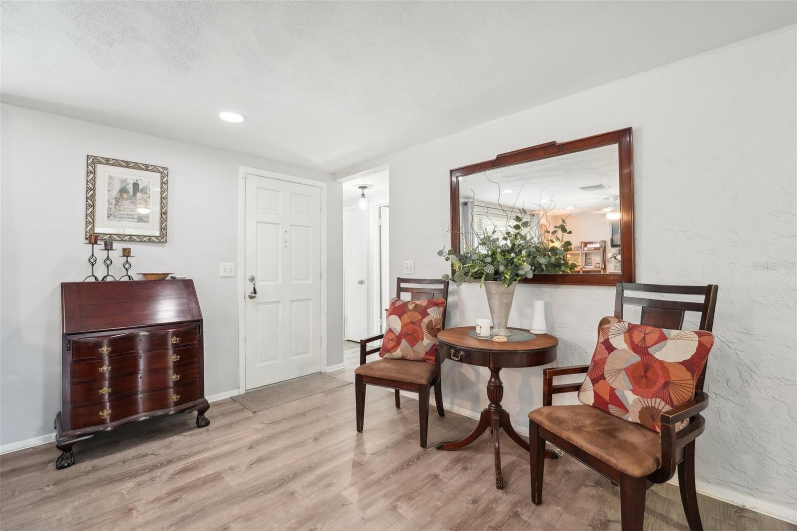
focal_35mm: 15
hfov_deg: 100.0
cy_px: 266
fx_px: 334
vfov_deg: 76.9
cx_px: 398
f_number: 8
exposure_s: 1/4
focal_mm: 15.1
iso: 400
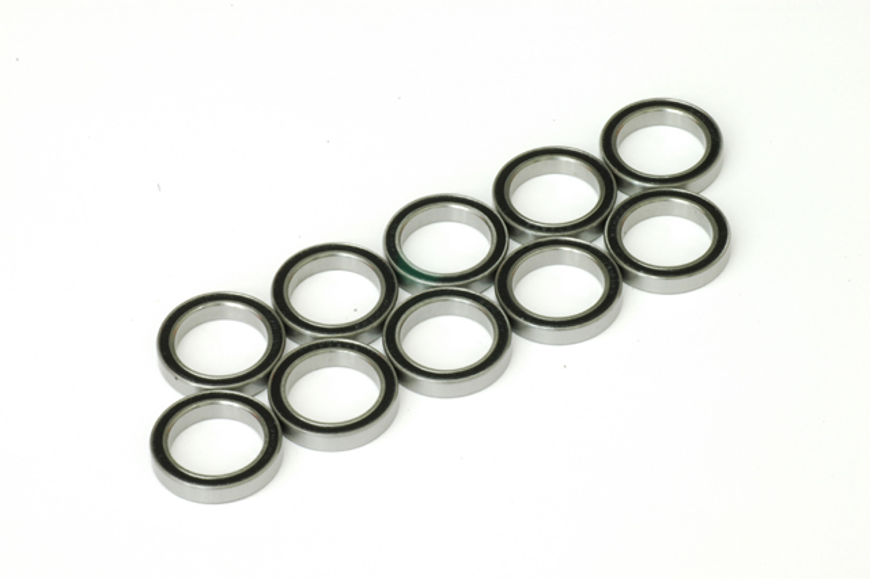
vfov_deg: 10.1
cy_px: 290
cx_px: 435
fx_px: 3261
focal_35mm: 135
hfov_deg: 15.2
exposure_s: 4
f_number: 36
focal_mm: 90
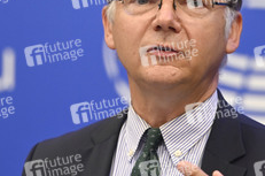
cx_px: 184
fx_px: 2872
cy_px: 82
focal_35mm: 391
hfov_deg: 5.3
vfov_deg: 3.5
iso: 1600
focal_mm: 200
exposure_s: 1/320
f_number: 2.8
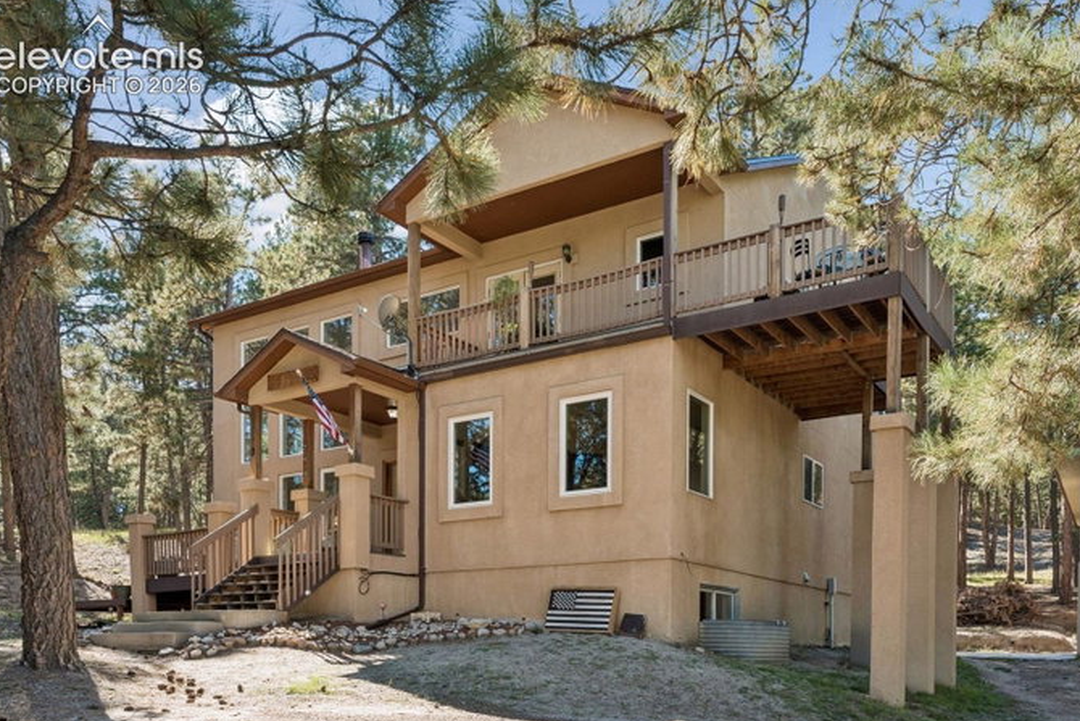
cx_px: 563
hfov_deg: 63.6
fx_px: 870
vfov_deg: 45.0
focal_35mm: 29
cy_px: 381
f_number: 9
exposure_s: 1/200
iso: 400
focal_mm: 27
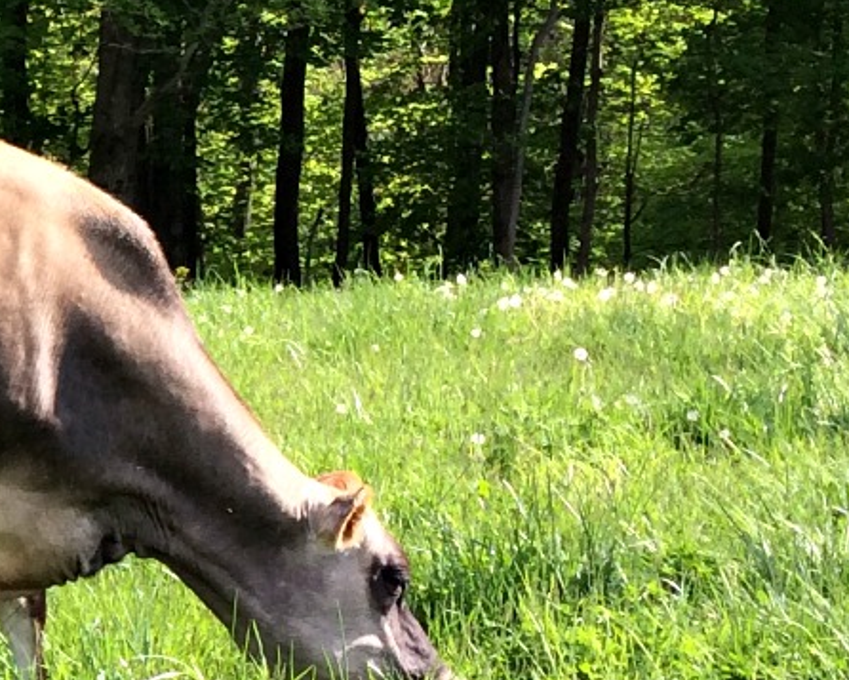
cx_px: -836
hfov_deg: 12.9
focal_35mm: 130
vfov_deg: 11.8
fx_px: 3267
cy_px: 497
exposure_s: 1/631
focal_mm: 4.15
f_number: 2.2
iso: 32
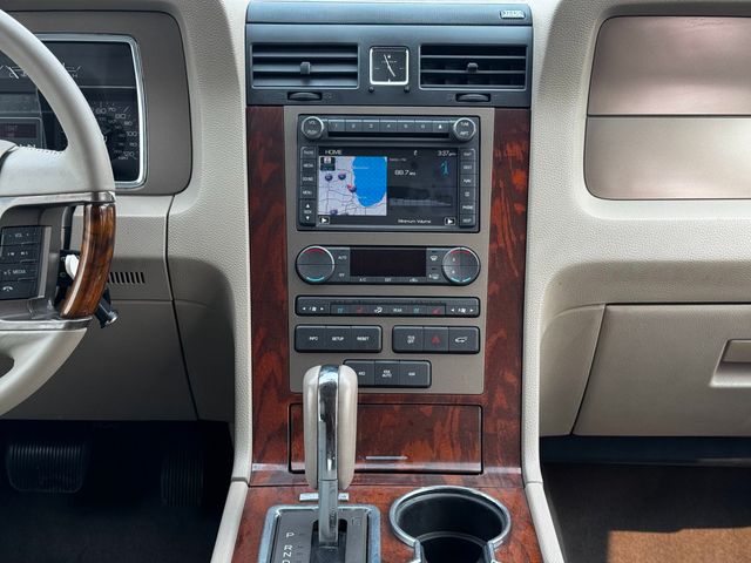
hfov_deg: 39.7
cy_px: 282
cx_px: 376
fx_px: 1041
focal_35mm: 48
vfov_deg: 30.3
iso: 64
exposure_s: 1/289
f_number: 1.78
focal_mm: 6.76
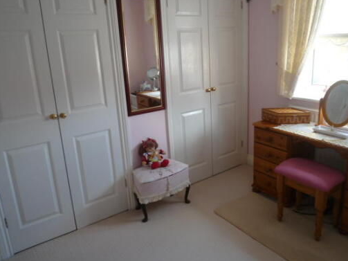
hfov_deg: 61.4
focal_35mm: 29
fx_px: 291
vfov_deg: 48.1
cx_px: 200
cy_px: 116
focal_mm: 4.4
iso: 100
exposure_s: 1/30
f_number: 2.8
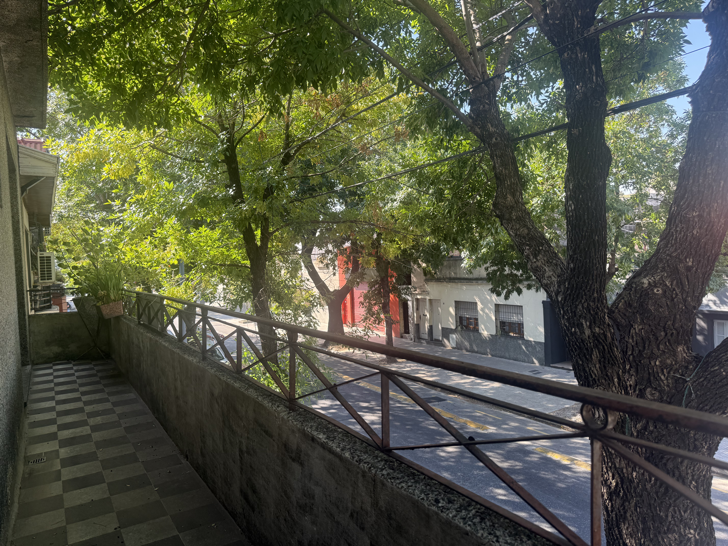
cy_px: 273
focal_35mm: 24
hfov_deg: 71.6
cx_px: 364
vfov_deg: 56.8
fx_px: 505
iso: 100
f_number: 1.78
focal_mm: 6.76
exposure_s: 1/363
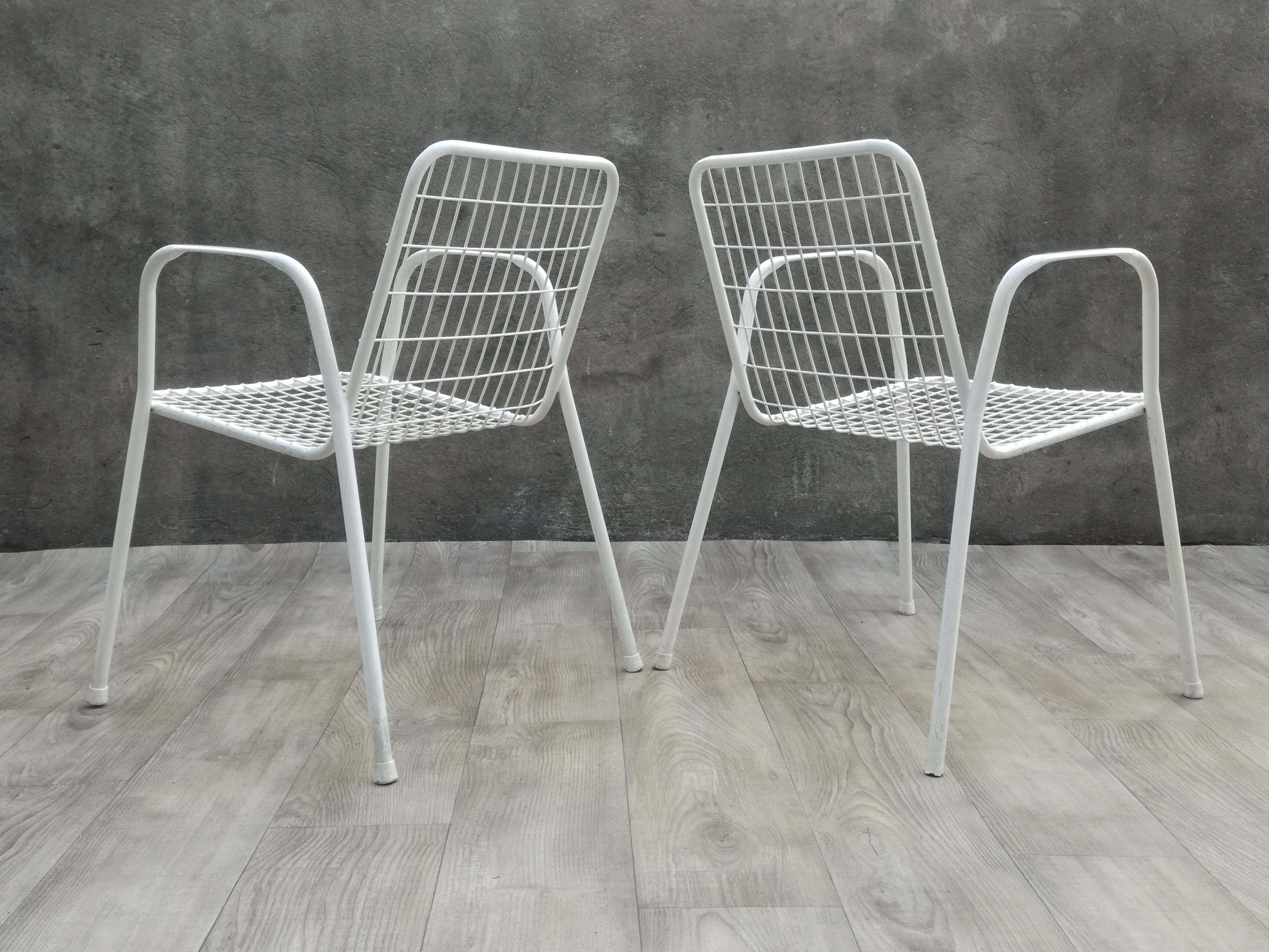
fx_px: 990
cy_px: 476
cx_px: 634
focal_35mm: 27
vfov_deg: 51.4
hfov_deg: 65.3
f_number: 2
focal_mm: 3.79
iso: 50
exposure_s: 1/107
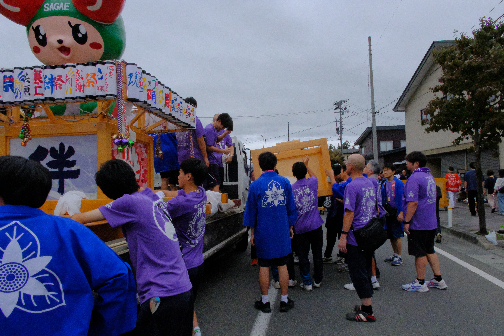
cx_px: 252
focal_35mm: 27
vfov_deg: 47.9
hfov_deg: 67.4
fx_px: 378
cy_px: 168
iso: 12800
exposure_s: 1/1700
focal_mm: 18
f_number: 16
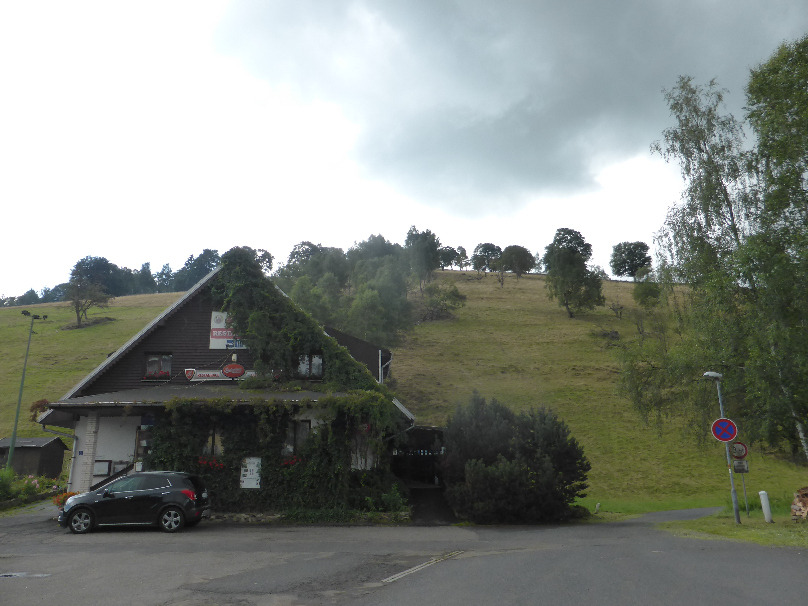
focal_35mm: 25
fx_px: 584
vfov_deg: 54.9
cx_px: 404
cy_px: 303
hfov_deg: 69.4
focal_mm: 4.3
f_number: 3.3
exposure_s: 1/640
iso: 160
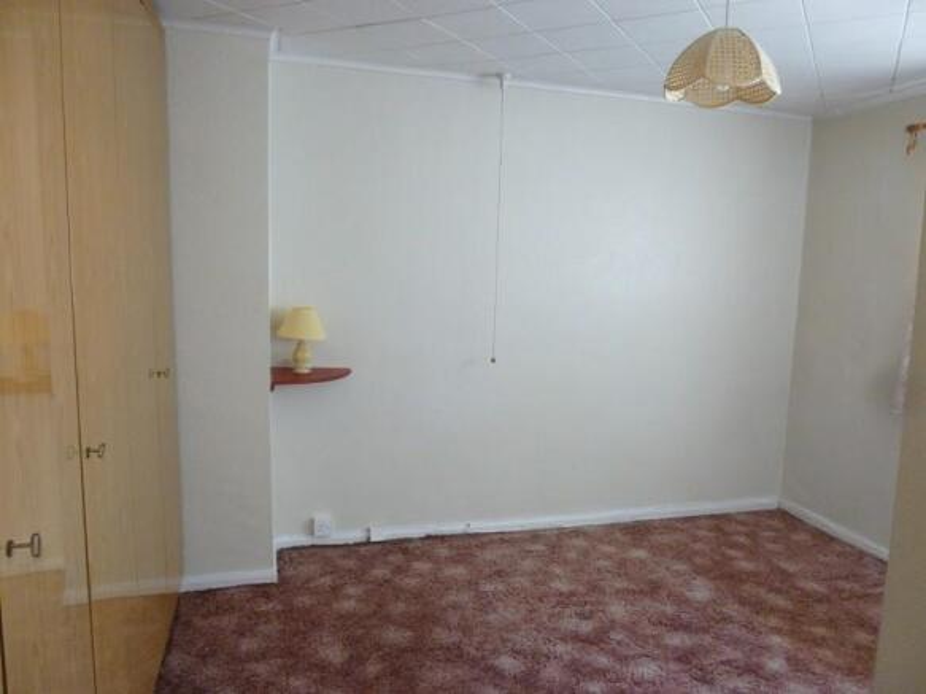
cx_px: 463
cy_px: 347
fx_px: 669
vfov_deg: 54.9
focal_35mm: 25
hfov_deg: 69.4
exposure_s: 1/20
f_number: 3.1
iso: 400
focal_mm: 4.5
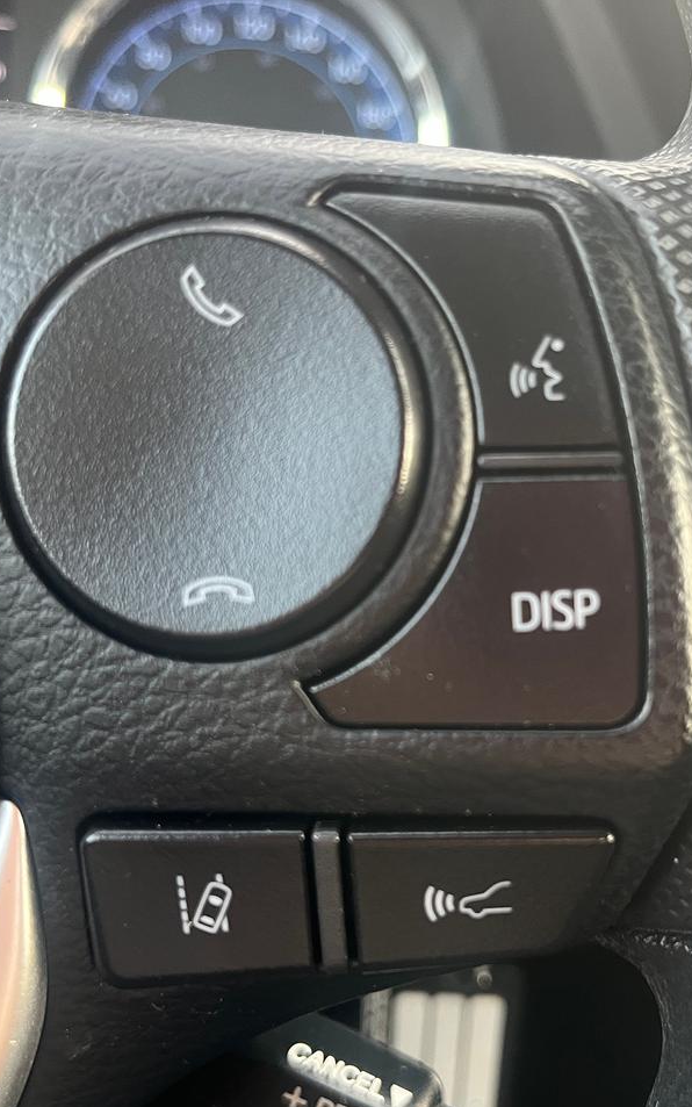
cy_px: 556
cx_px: 447
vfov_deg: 52.7
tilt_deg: -26.1
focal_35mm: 37
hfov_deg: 34.2
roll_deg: -5.7
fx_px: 1116
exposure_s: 1/60
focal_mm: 5.1
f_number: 1.6
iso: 200
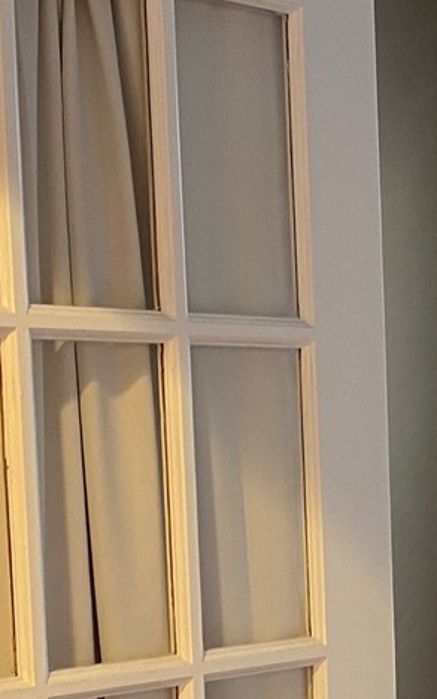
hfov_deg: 13.6
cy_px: 621
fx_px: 1792
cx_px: 507
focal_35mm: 94
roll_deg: +1.2
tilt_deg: -7.3
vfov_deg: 21.6
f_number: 1.8
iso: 100
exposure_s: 1/60
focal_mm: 4.25
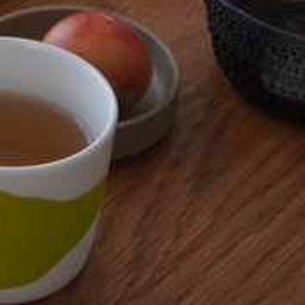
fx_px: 1665
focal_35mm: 167
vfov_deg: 10.4
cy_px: 48
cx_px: -248
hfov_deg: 9.9
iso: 1600
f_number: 11
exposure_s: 1/60
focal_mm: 34
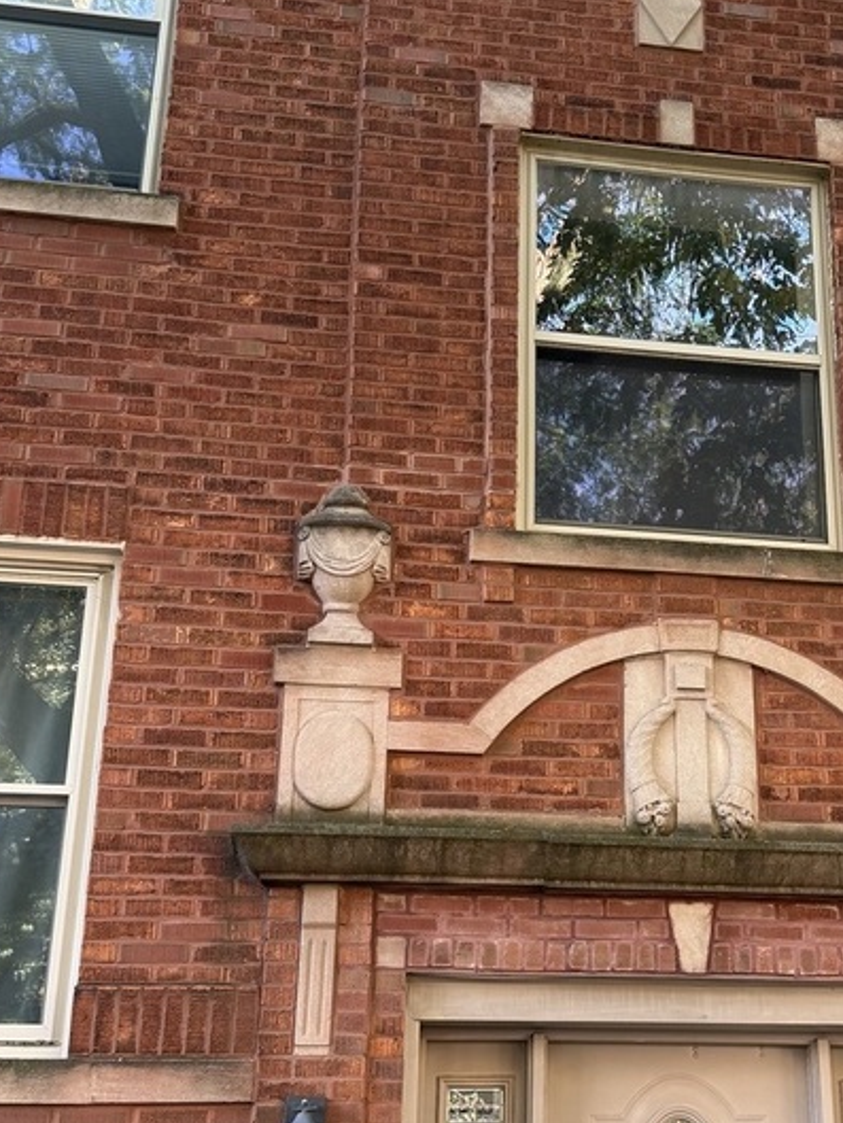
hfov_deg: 29.1
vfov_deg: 38.5
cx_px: 658
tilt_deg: +19.8
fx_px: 1590
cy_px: 732
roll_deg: +0.4
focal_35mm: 49
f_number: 1.78
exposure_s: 1/121
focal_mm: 6.76
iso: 160
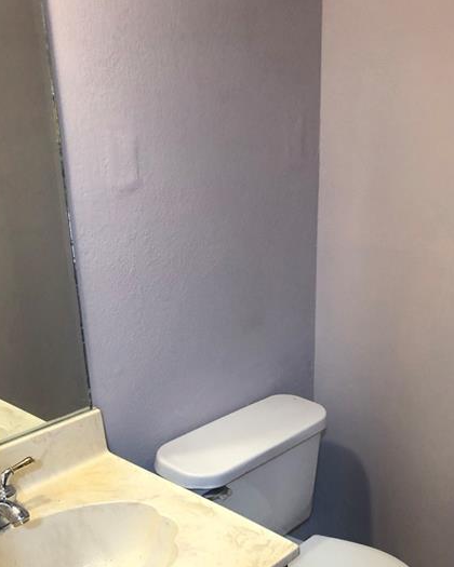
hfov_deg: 37.1
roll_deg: +0.7
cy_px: 395
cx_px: 283
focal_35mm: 40
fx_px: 672
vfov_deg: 44.8
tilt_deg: -24.0
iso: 50
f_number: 1.8
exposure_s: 1/15
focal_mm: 3.99
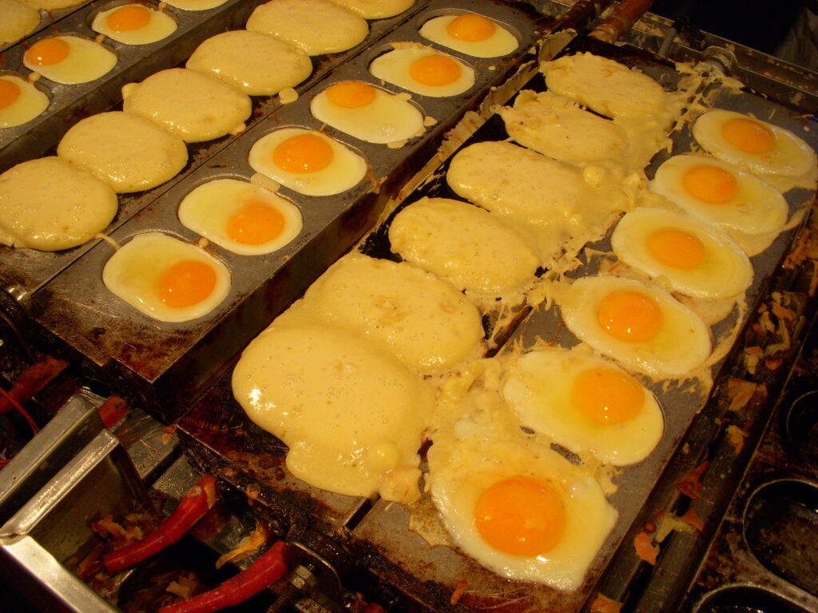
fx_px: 898
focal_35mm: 38
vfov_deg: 37.7
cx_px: 409
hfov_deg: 49.0
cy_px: 306
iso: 200
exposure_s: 1/30
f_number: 3.3
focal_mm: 6.3
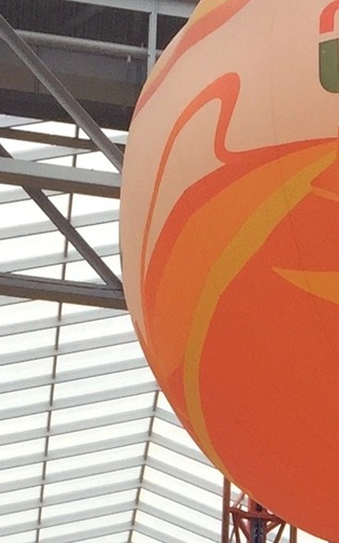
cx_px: 446
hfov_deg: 8.3
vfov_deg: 12.4
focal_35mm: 156
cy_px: 950
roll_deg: -0.8
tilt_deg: +15.5
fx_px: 2306
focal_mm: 4.15
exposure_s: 1/60
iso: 40
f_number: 2.2
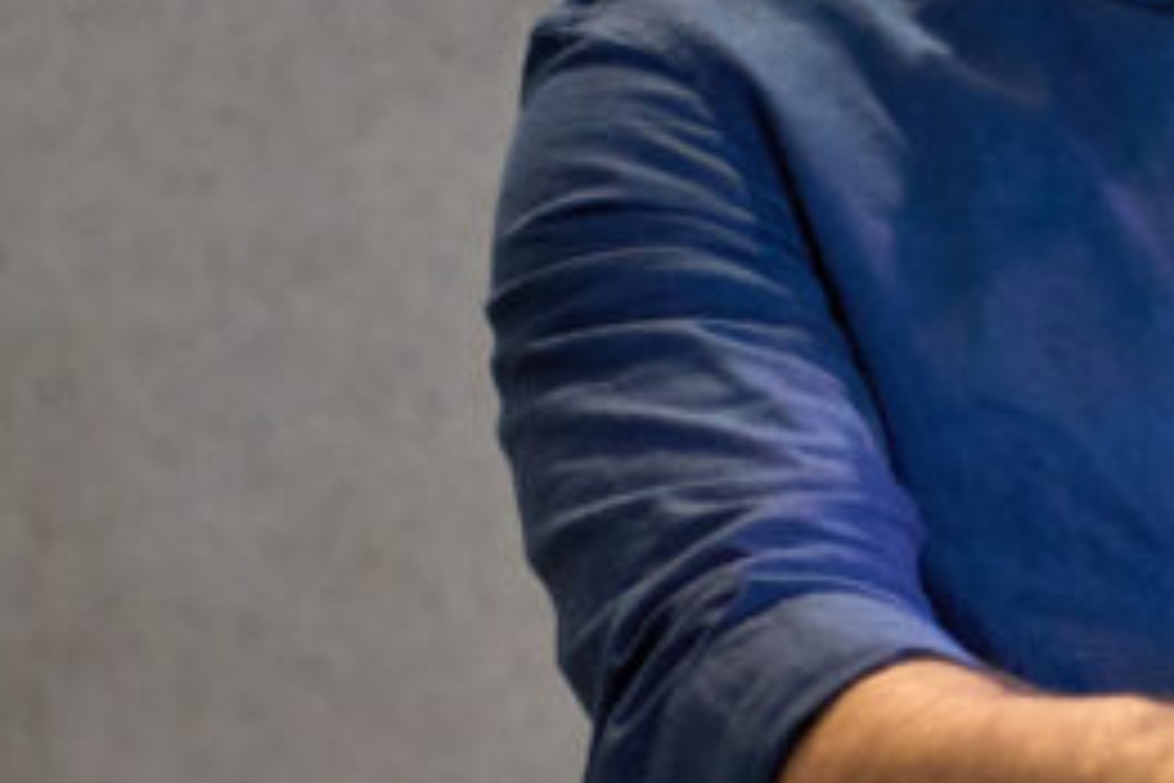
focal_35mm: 373
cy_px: 18
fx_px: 12163
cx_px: 1255
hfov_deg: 5.5
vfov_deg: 3.7
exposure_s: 1/160
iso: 1600
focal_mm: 85
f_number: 2
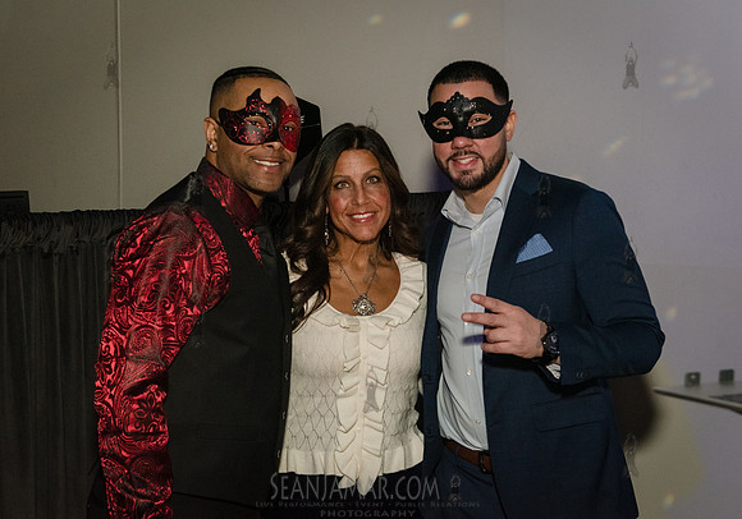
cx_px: 385
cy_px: 250
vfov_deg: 23.8
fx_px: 1232
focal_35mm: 59
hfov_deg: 33.5
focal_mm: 55
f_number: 4.5
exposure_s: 1/160
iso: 5000
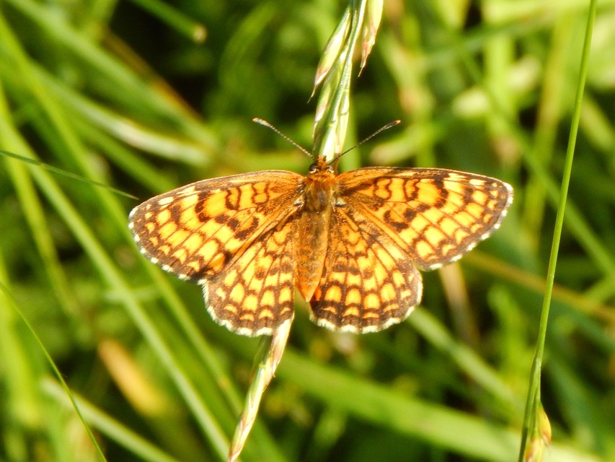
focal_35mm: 315
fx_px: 5597
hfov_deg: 6.3
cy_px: 231
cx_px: 308
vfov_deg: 4.7
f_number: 5.7
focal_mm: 56.5
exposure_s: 1/250
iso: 220
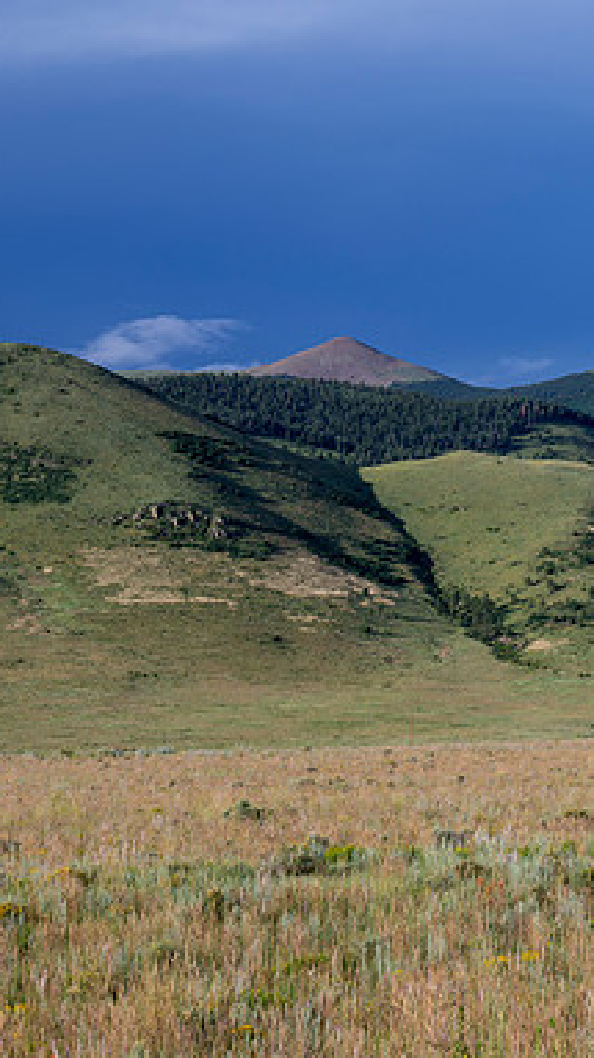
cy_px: 528
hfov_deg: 10.8
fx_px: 3113
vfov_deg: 19.3
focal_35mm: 111
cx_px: 649
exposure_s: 1/100
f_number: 8
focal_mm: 70
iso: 100
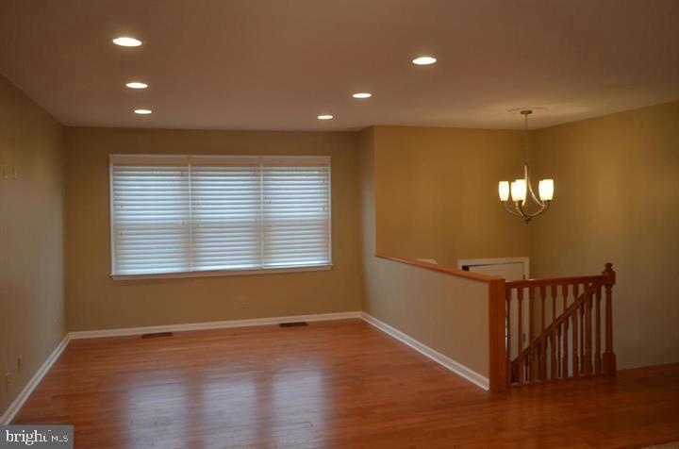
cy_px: 224
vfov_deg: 43.4
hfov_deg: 62.1
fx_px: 564
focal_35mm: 30
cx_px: 340
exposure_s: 1/60
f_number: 4
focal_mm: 20
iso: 400
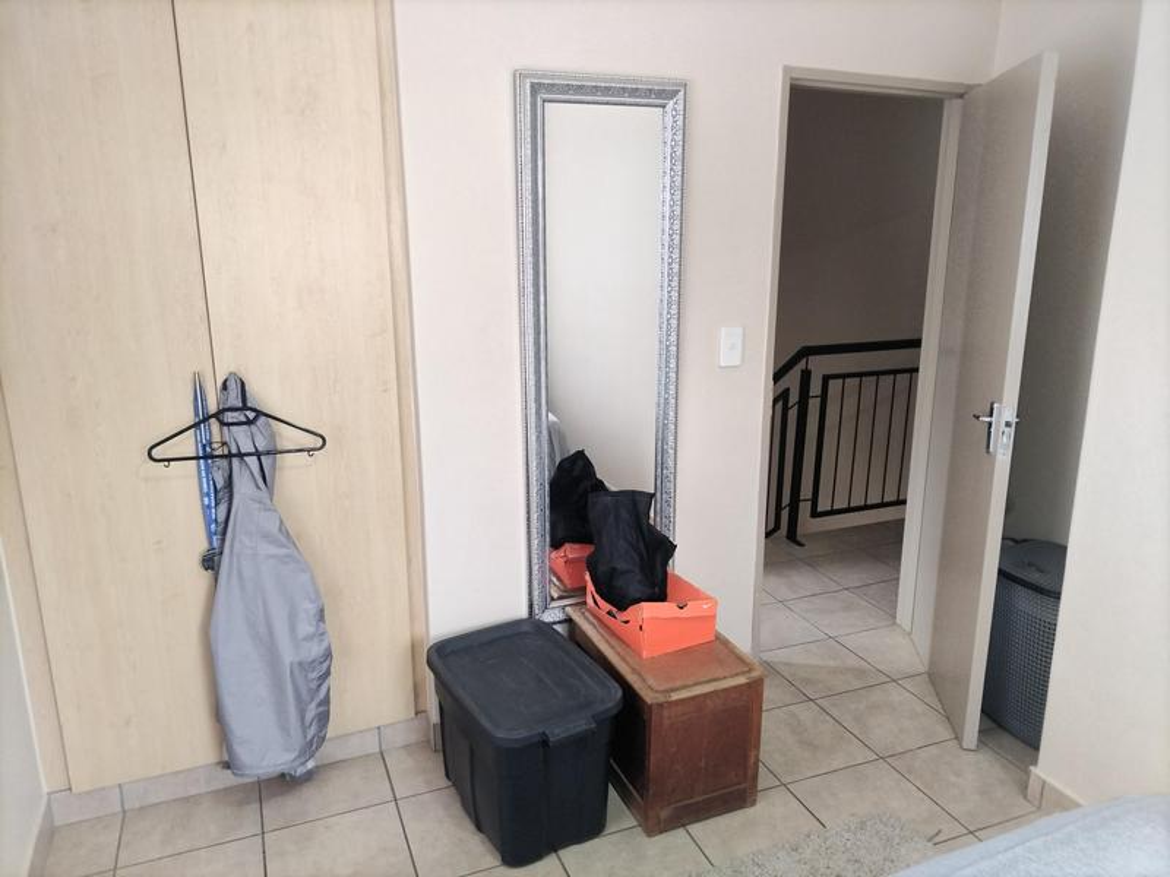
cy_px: 438
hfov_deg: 67.3
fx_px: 879
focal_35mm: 26
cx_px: 585
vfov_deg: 53.1
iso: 704
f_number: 1.8
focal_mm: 4.7
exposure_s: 1/33.3
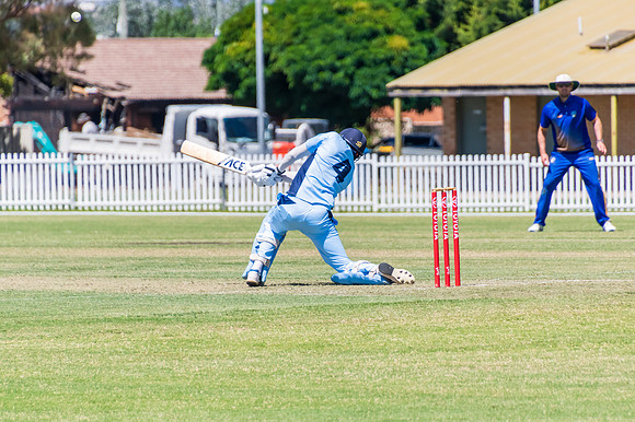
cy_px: 211
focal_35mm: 616
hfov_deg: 3.3
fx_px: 10860
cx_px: 317
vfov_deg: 2.2
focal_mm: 400
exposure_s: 1/3200
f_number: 6.3
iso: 400
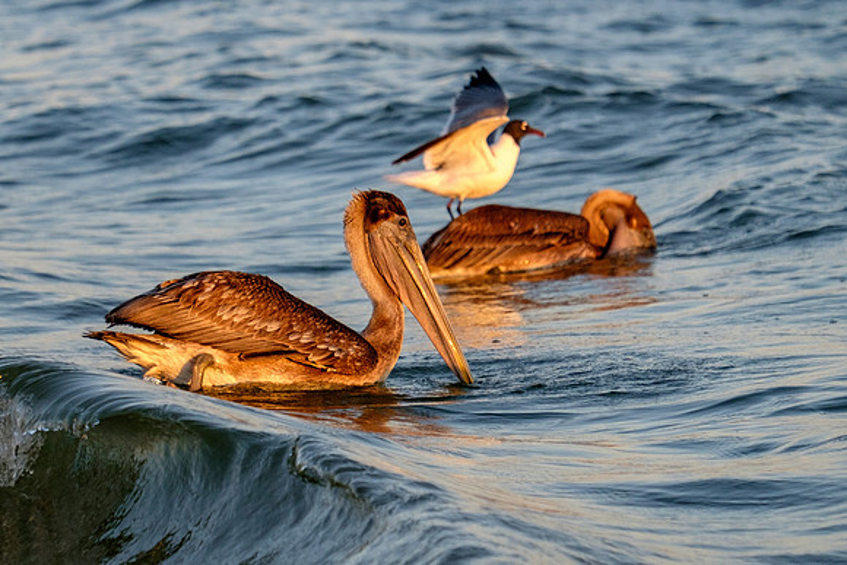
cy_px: 280
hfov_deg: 4.9
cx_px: 321
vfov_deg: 3.3
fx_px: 9817
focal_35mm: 417
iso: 800
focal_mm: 200
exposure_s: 1/1000
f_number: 5.6
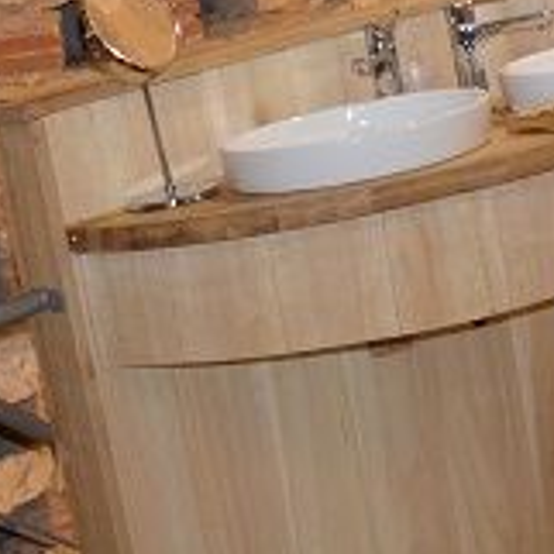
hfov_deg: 15.1
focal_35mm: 114
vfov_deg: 15.2
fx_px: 2064
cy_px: 401
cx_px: 34
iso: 1250
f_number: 3.5
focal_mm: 18
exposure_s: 1/60
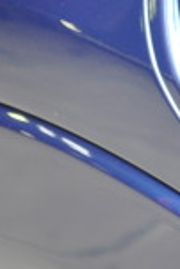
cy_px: -14
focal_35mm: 263
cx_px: 328
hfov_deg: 5.2
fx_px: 1968
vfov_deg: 7.8
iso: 800
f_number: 5.6
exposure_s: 1/50
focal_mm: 50
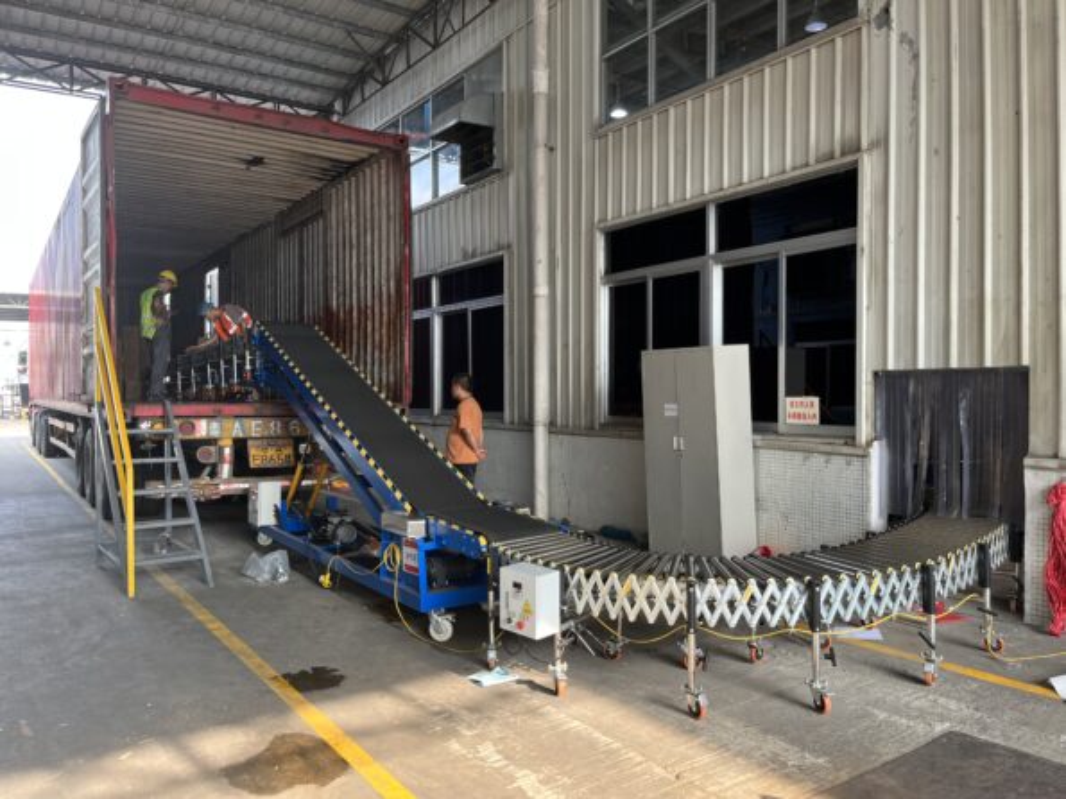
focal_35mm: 26
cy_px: 400
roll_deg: -0.3
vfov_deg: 53.0
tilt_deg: -0.6
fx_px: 801
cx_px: 533
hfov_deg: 67.3
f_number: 1.6
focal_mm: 5.1
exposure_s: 1/121
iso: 50
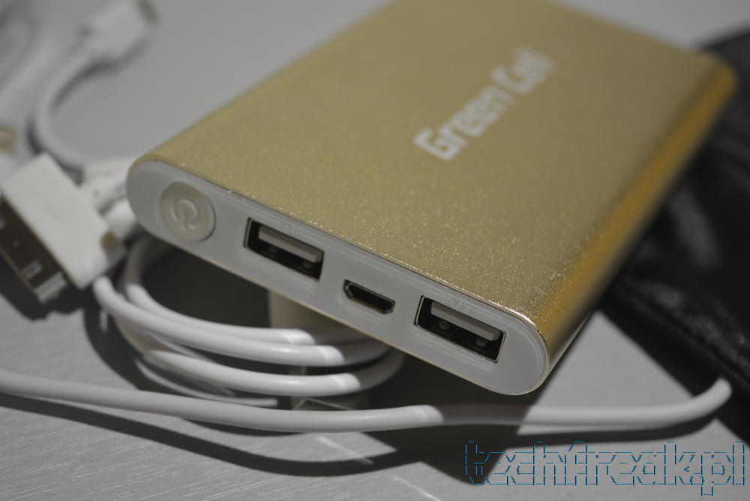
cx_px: 375
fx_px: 1438
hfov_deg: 29.2
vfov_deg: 19.7
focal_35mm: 69
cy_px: 250
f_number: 5
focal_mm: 46
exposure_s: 1/60
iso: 560
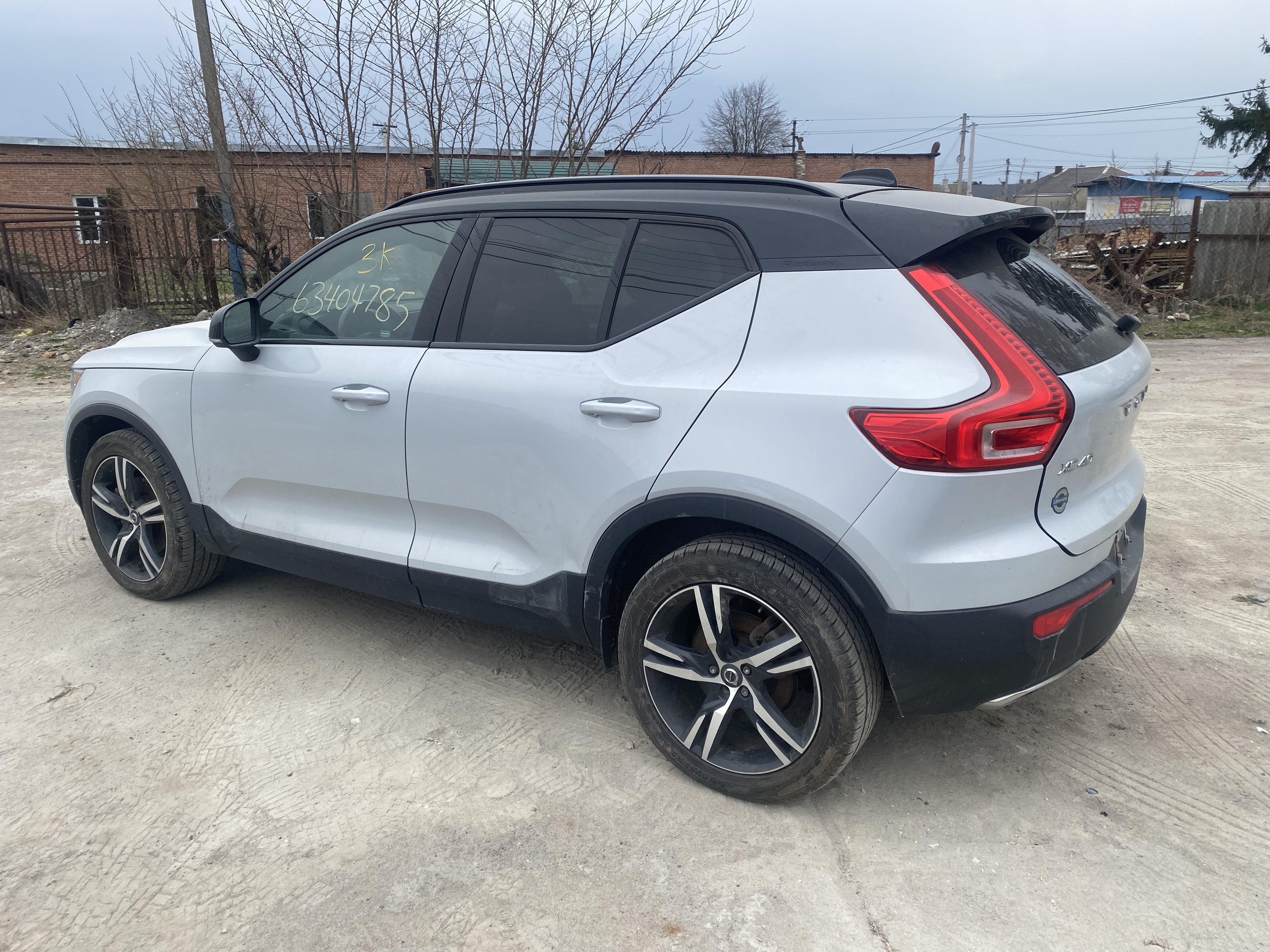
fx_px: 954
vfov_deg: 53.1
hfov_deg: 67.3
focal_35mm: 26
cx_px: 635
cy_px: 476
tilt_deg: -15.4
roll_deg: +1.5
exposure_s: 1/1124
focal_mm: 4.25
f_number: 1.8
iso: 32
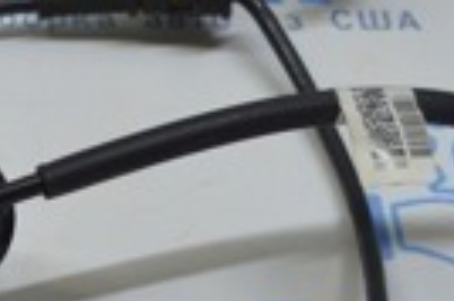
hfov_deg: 12.7
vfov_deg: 8.6
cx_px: -81
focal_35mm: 158
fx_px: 1990
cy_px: 293
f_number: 3.8
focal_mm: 22
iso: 400
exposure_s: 1/160
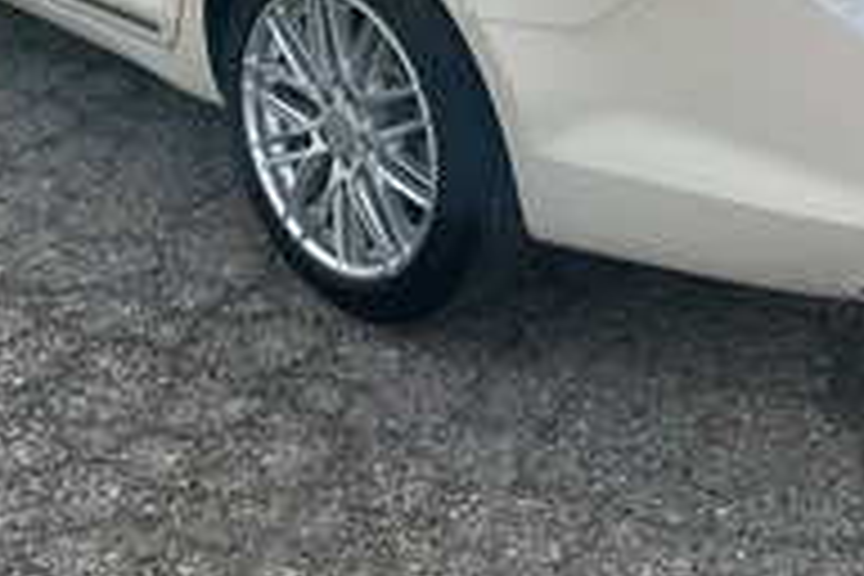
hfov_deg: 31.9
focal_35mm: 63
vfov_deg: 20.5
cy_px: -63
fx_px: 1512
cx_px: 482
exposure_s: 1/1412
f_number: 1.8
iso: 25
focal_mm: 3
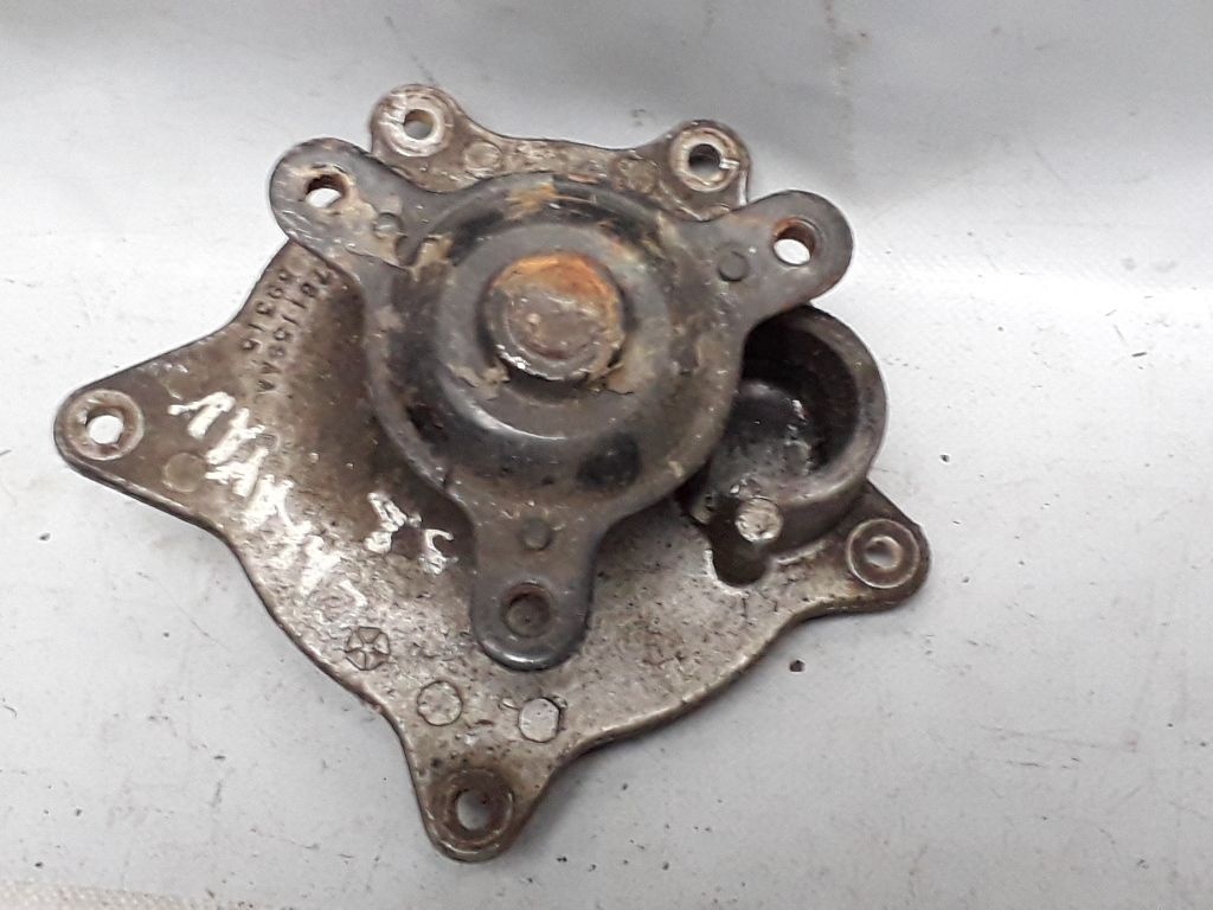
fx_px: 946
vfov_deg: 51.4
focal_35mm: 27
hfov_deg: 65.3
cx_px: 606
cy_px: 455
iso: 250
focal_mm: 3.6
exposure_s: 1/25
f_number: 1.9
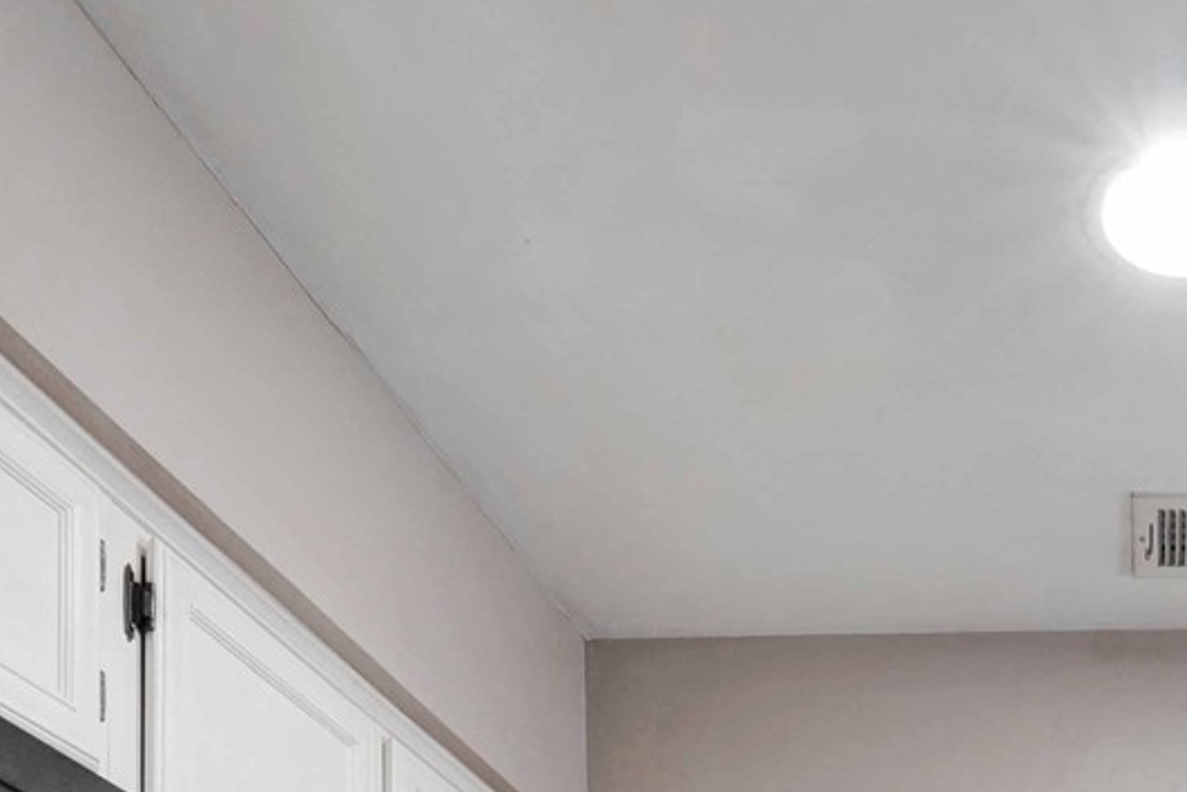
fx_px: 1616
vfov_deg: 19.3
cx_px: 1178
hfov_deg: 36.4
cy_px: 1490
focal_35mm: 49
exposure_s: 2
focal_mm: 12
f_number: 11
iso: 100
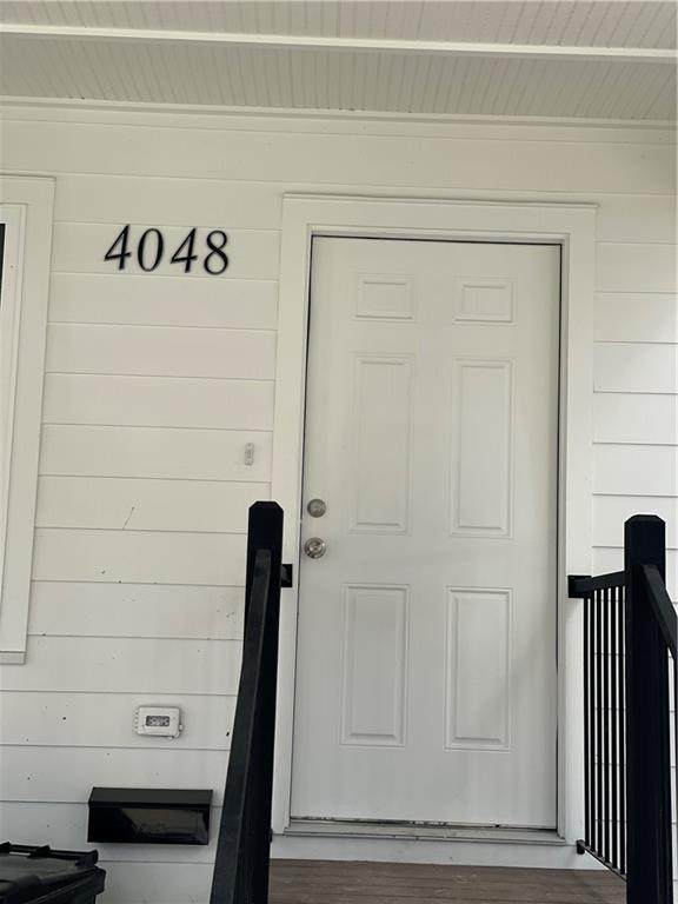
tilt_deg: +8.9
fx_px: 1358
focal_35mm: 52
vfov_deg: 36.8
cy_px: 452
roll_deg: -0.9
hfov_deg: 28.0
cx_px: 339
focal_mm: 6
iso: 32
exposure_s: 1/813
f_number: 2
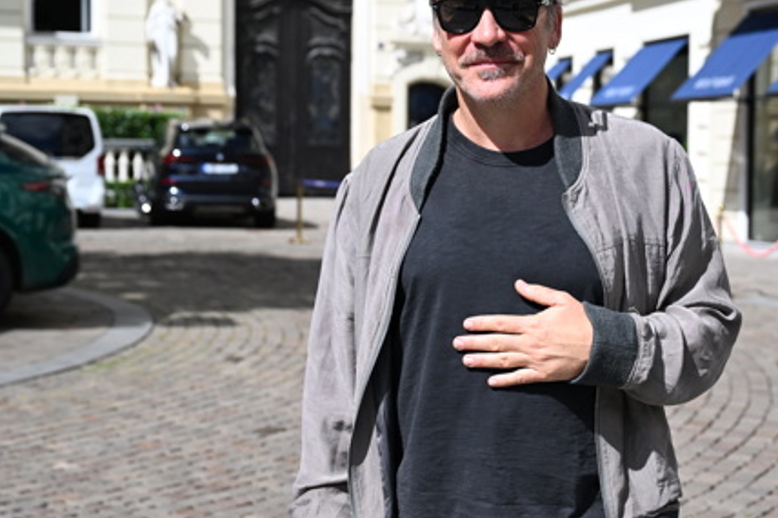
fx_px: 1707
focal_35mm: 79
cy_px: 280
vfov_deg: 17.3
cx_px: 485
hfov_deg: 25.6
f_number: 4.5
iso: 640
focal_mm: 49
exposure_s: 1/5000
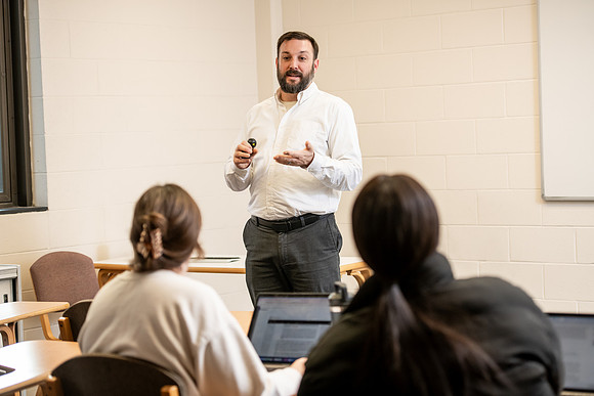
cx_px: 297
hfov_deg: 23.6
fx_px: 1419
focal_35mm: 86
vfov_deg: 15.9
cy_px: 198
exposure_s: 1/200
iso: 800
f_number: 3.2
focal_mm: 86
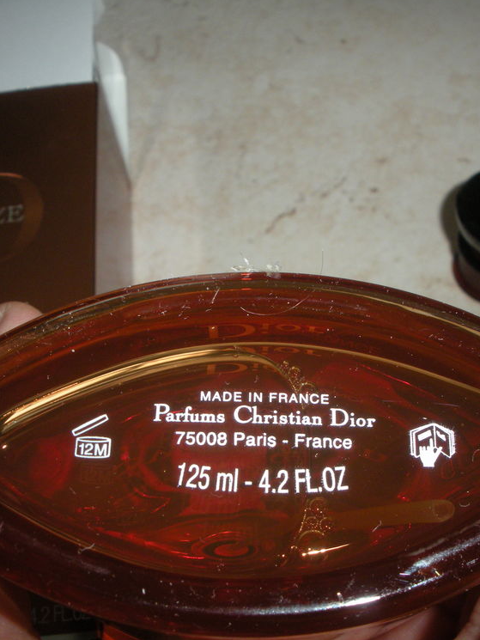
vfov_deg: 40.4
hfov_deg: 30.8
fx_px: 869
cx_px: 291
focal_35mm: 47
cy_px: 319
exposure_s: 1/60
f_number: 5.6
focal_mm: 6.3
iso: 200
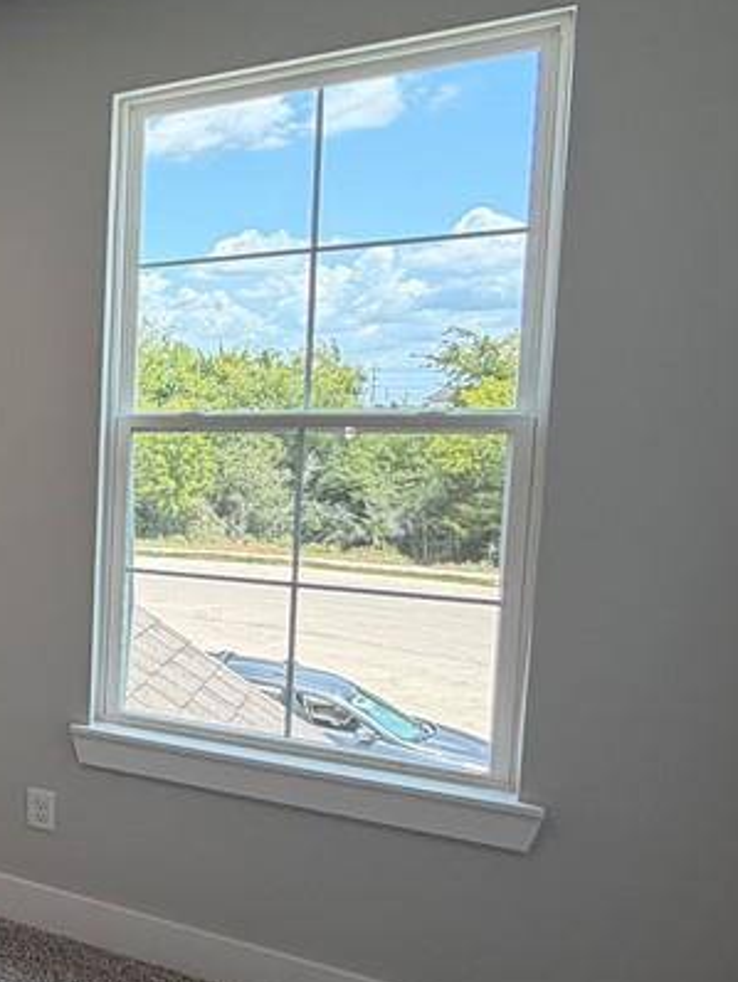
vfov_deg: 51.3
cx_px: -466
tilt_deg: -3.5
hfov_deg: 25.1
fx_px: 1022
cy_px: 486
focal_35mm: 36
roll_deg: +0.3
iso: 100
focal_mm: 2.22
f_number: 2.2
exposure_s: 1/121
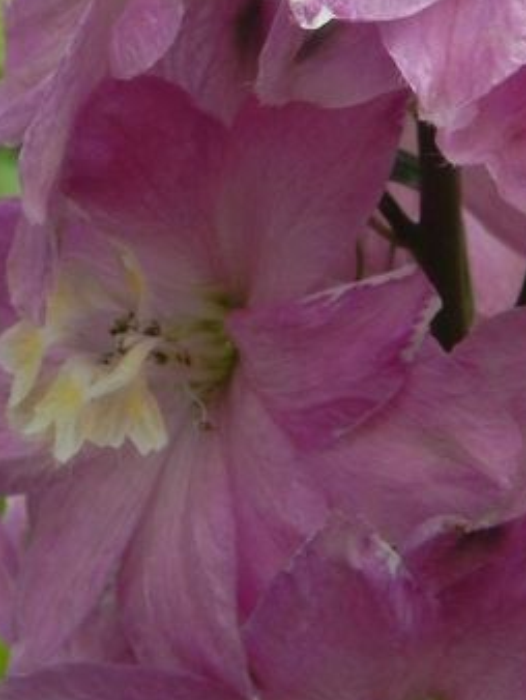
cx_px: 480
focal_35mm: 123
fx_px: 2489
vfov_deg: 15.7
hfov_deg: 12.0
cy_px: -6
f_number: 8
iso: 160
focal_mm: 9.2
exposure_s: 1/320
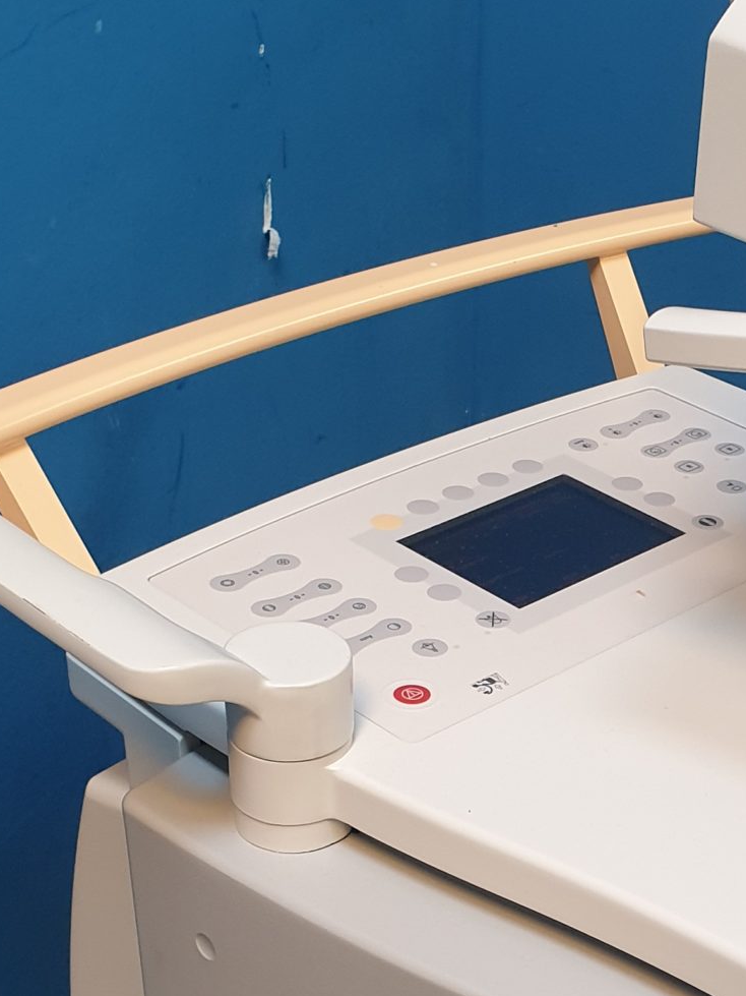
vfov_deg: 27.8
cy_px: 839
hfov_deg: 21.3
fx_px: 1954
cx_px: 620
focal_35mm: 68
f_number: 2.4
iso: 200
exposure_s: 1/50
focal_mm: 4.3
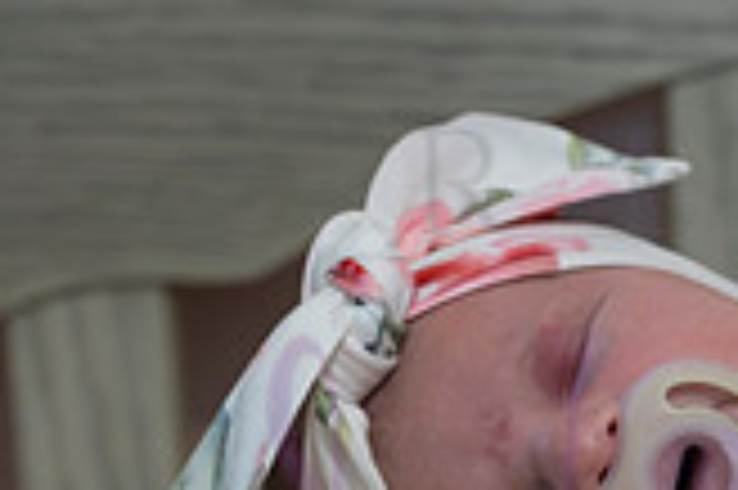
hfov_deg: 10.5
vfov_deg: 7.1
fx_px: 3932
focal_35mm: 192
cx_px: 994
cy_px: 381
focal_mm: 52
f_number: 5
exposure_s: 1/320
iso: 3200
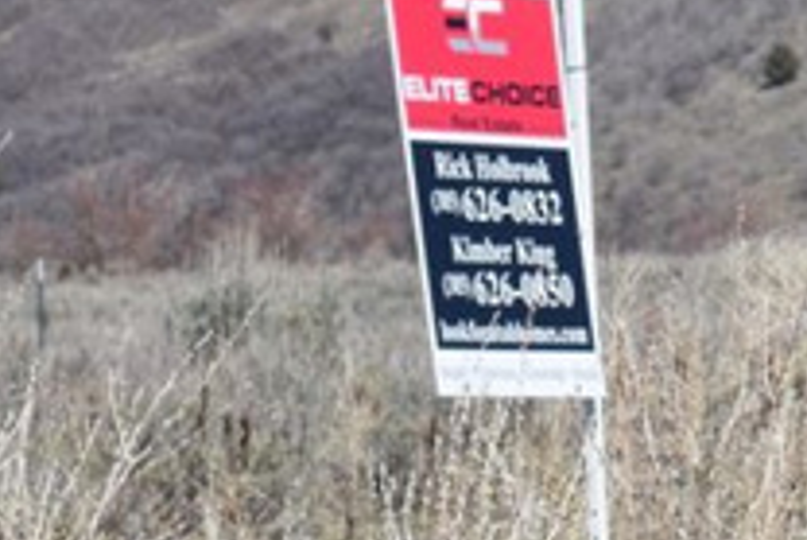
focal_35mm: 405
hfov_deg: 5.1
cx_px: 947
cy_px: 765
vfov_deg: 3.4
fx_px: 9095
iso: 200
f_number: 11
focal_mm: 55
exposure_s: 1/500
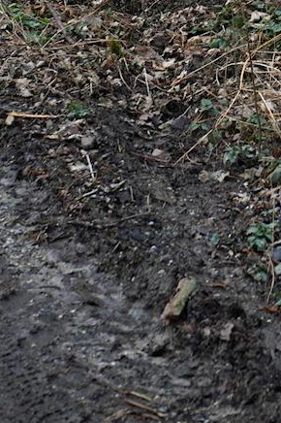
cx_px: 335
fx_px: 1970
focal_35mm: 168
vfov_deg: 11.9
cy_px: -135
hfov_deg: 8.1
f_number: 8
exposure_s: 1/80
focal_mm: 61
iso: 320
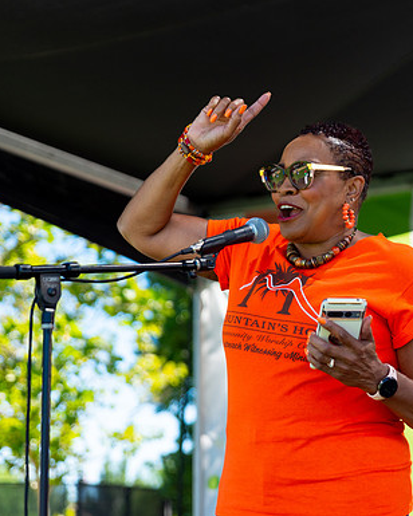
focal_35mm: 99
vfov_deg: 19.4
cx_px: 243
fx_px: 1513
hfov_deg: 15.5
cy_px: 258
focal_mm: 70
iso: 160
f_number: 2.8
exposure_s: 1/2500
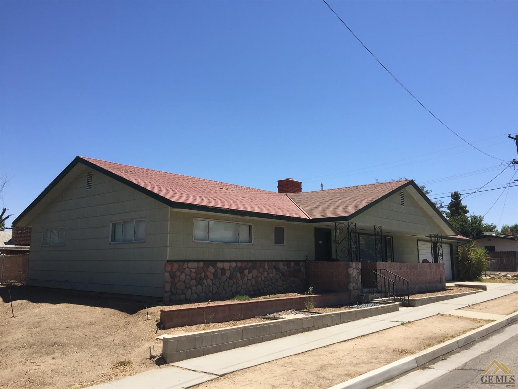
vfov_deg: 48.2
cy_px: 194
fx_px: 434
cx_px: 259
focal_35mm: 29
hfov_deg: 61.7
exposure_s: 1/2083
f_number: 2.2
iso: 32
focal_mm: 4.15
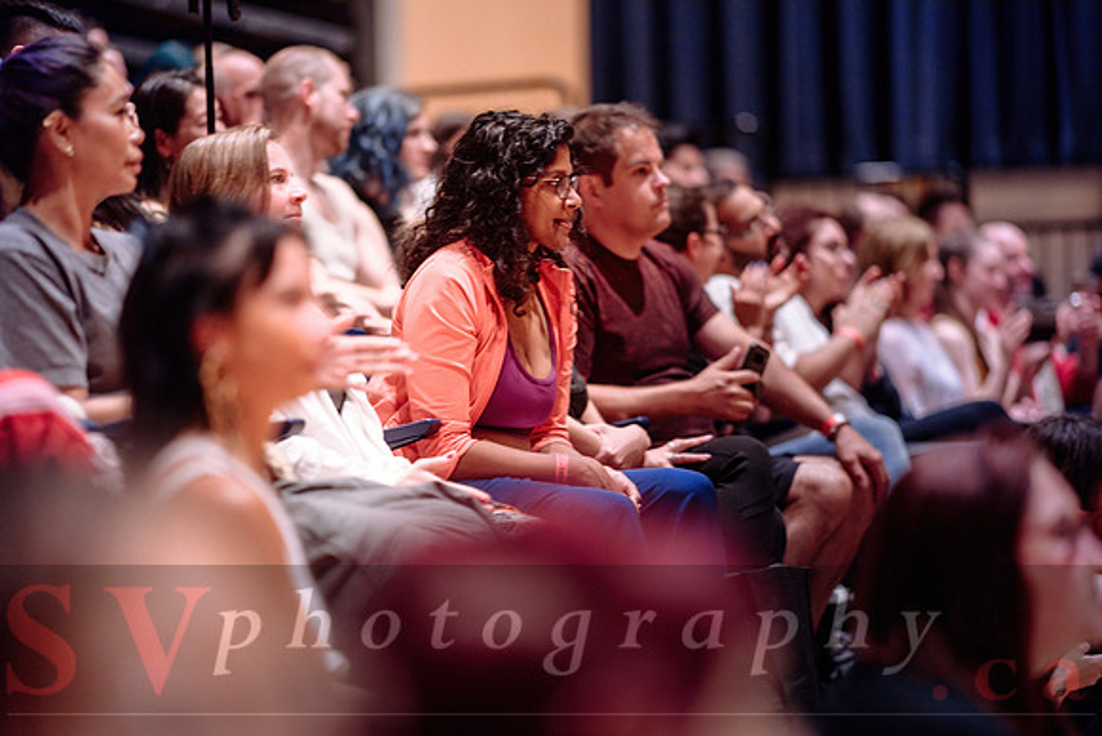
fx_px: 3215
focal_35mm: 105
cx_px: 551
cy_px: 368
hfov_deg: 19.5
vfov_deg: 13.0
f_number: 1.4
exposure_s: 1/125
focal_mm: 105
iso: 1600
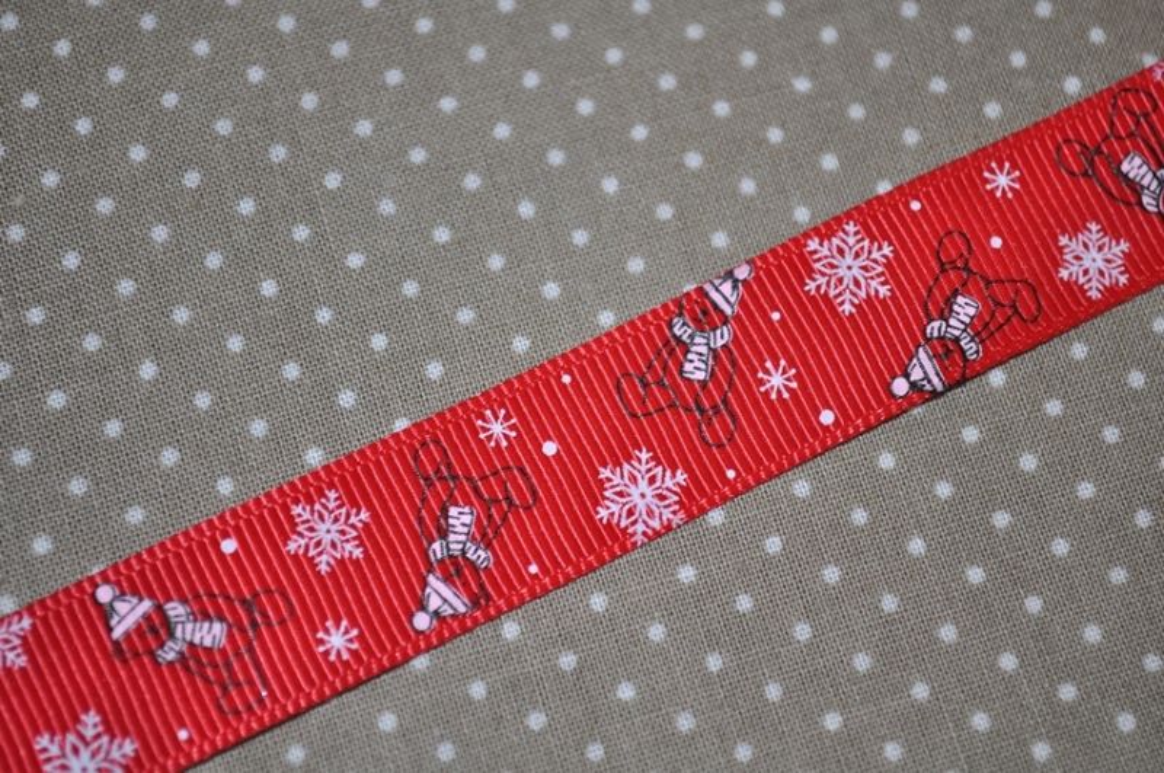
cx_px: 582
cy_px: 386
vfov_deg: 18.1
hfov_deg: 27.0
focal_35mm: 75
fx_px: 2422
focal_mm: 50
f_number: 5.6
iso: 200
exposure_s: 1/60
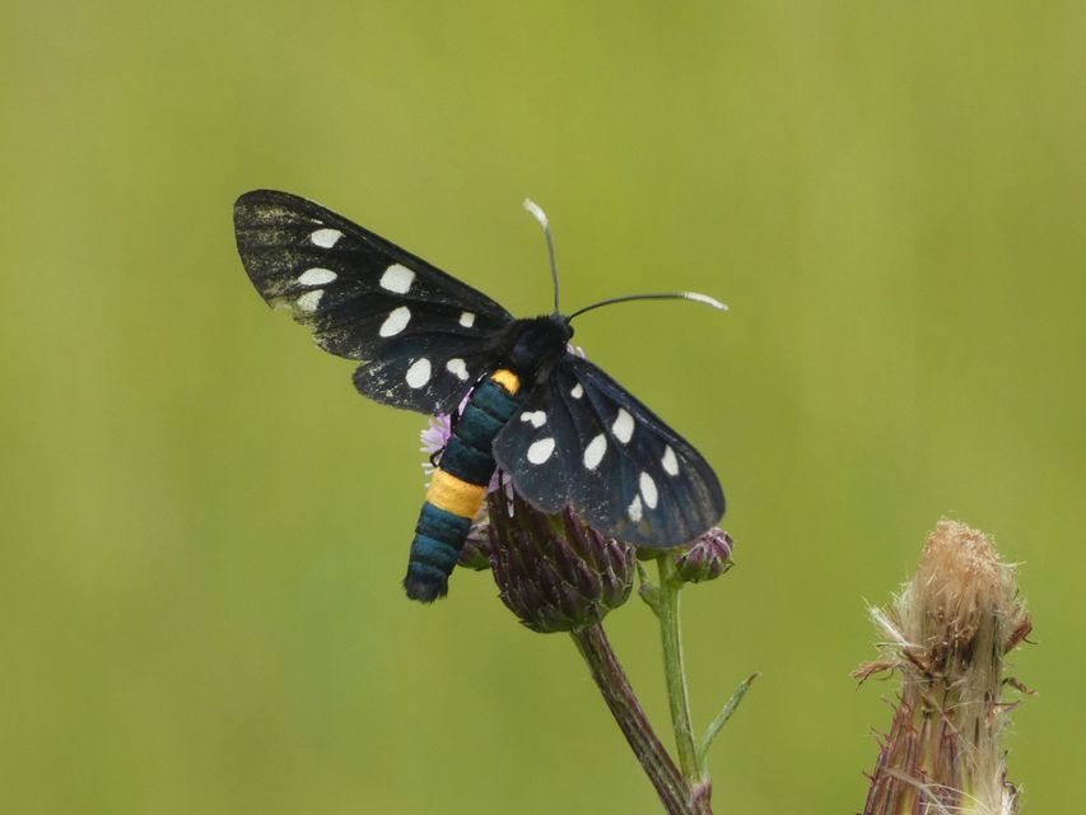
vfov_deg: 4.4
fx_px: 10637
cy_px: 408
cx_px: 543
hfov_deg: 5.8
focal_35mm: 339
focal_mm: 60.8
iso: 100
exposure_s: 1/80
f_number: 5.6
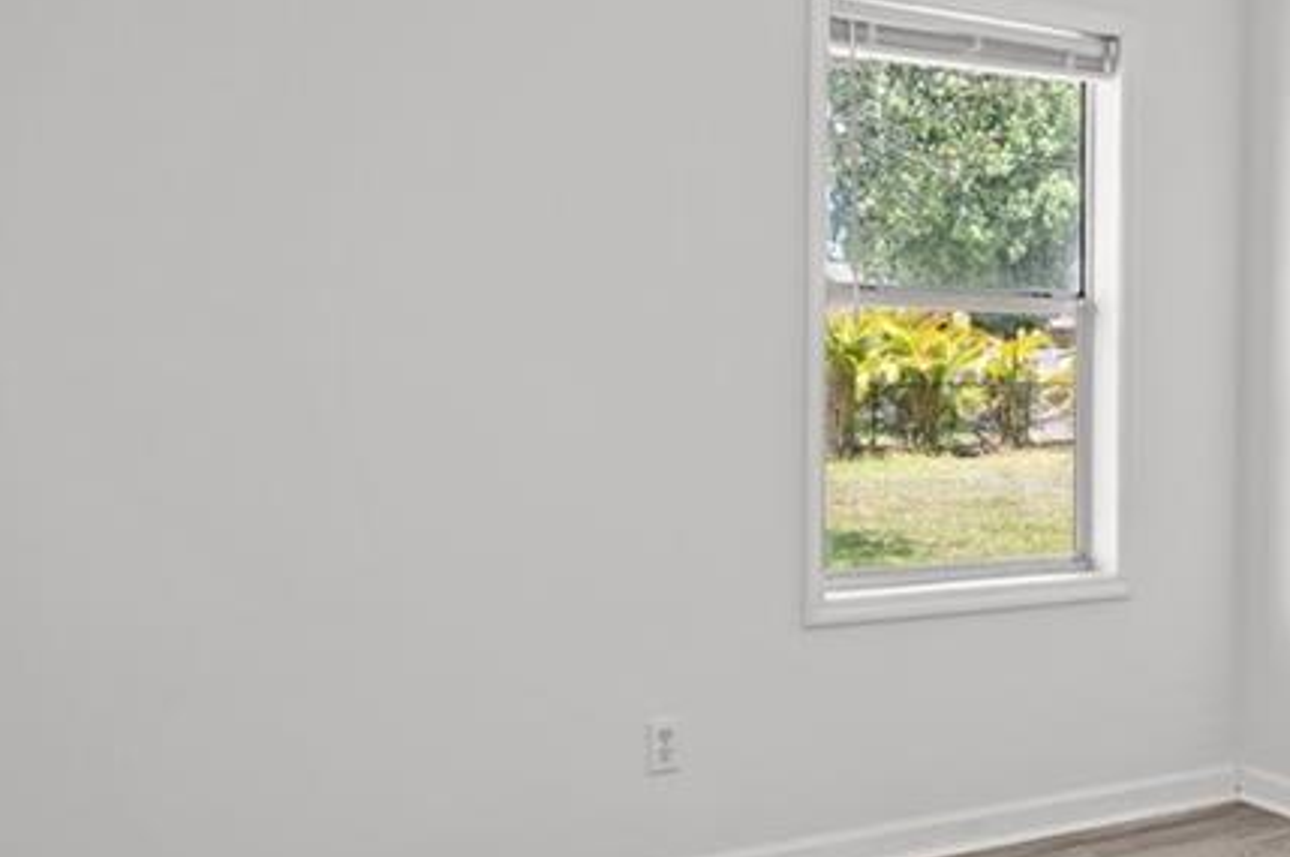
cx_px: 908
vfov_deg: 31.0
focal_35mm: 43
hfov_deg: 44.5
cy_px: 350
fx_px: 1539
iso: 320
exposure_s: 1/2
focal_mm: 18
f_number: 8
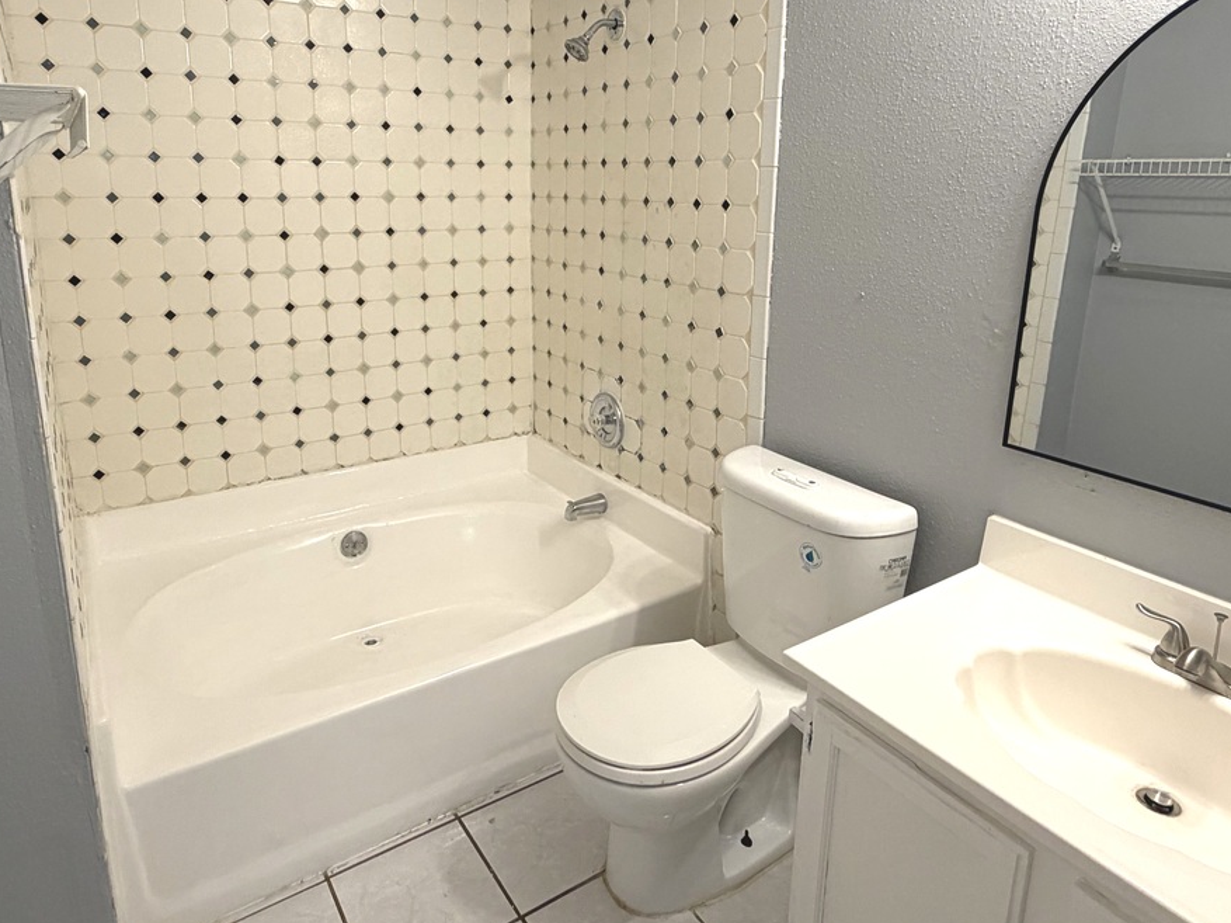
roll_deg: -0.9
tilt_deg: -15.2
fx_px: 818
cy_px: 353
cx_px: 588
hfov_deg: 73.9
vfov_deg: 58.2
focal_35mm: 23
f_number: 2.2
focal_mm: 2.22
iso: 250
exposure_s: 1/120
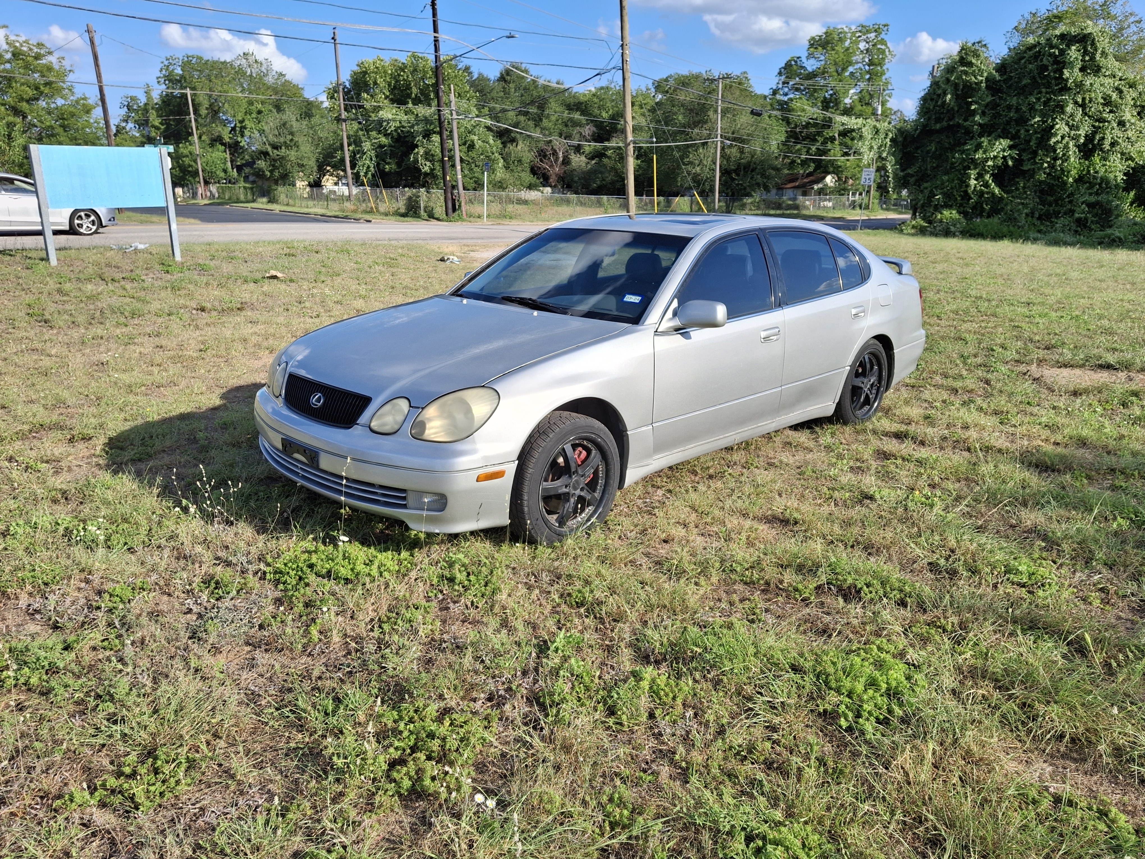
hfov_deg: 69.4
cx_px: 572
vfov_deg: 54.9
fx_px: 827
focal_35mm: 25
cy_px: 430
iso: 25
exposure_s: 1/1279
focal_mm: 4.69
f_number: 1.8
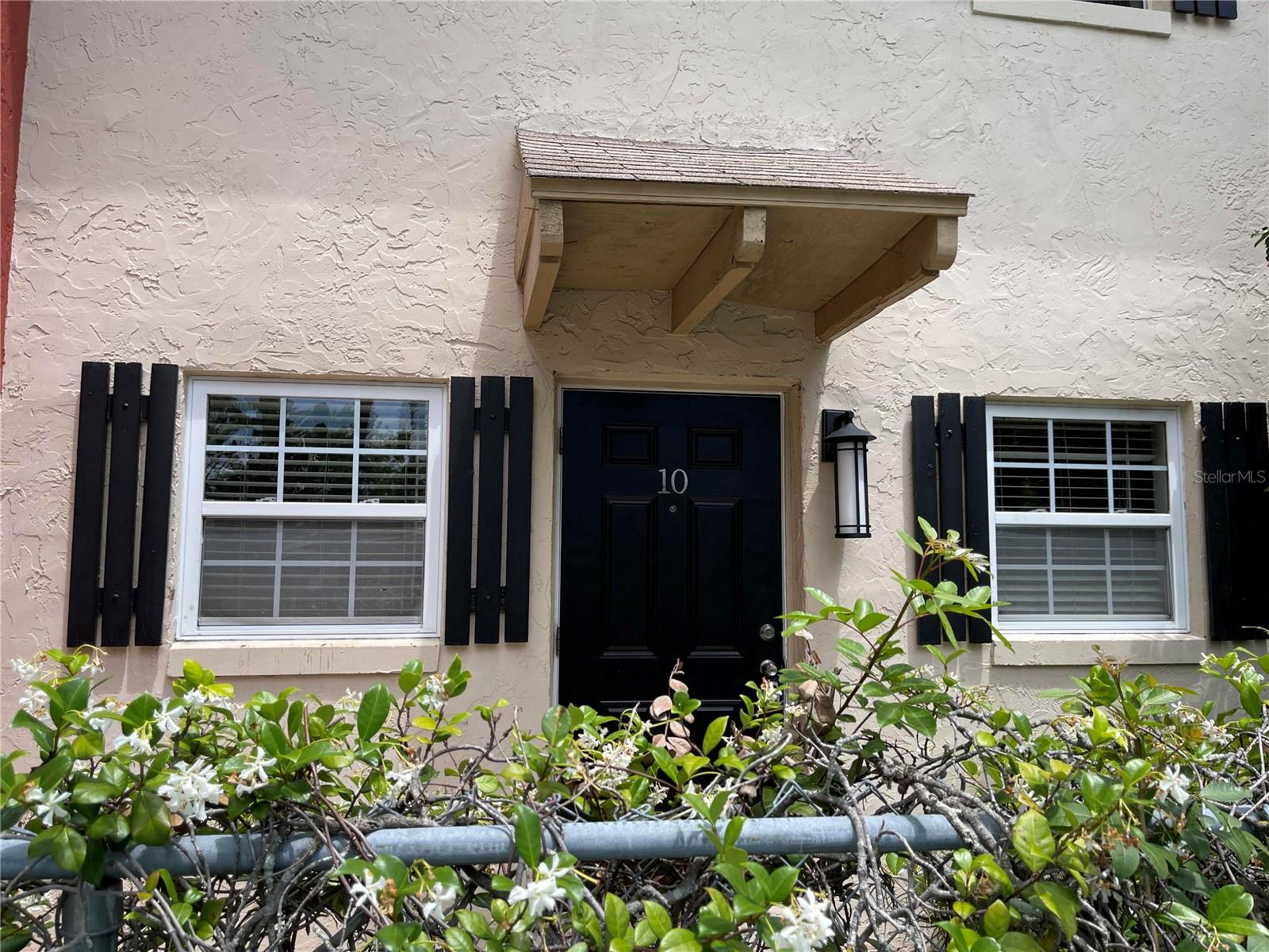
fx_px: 953
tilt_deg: +4.6
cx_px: 634
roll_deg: -0.1
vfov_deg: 53.1
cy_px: 476
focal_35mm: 26
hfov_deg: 67.3
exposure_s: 1/2336
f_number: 1.6
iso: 32
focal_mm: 5.1
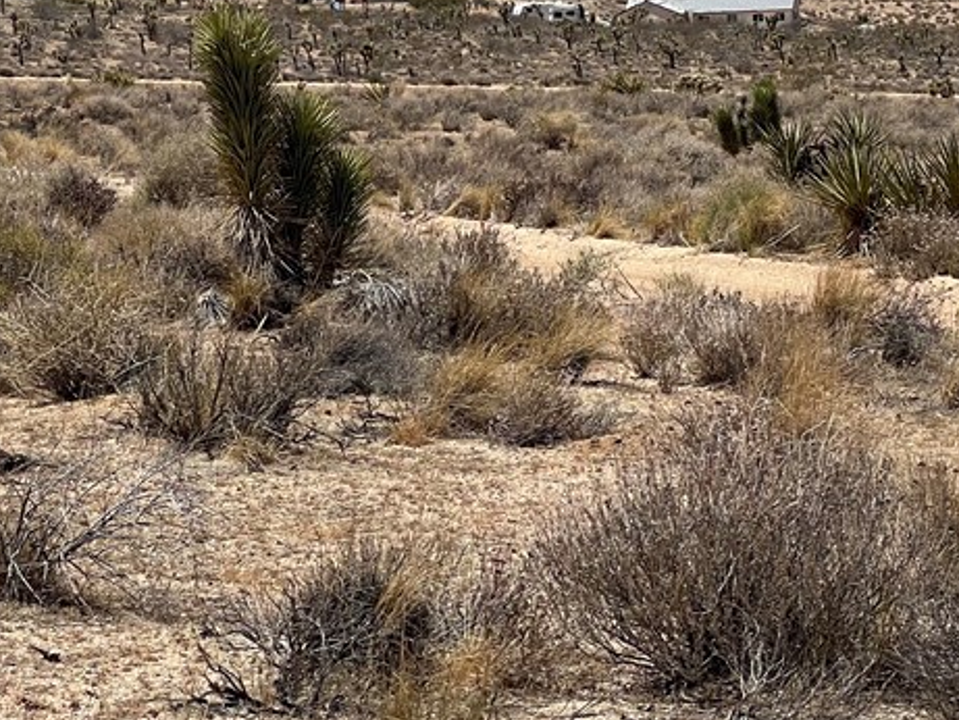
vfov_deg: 8.7
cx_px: 1015
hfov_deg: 11.4
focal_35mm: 171
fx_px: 4739
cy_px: 106
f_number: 2.8
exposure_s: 1/1410
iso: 32
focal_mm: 9
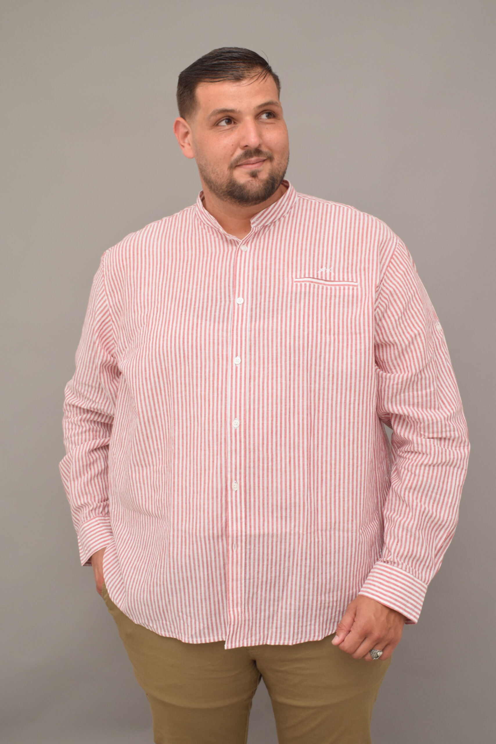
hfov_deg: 33.0
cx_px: 248
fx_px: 836
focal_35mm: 40
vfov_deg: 47.9
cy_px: 372
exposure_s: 1/125
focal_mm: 27
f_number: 9
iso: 400
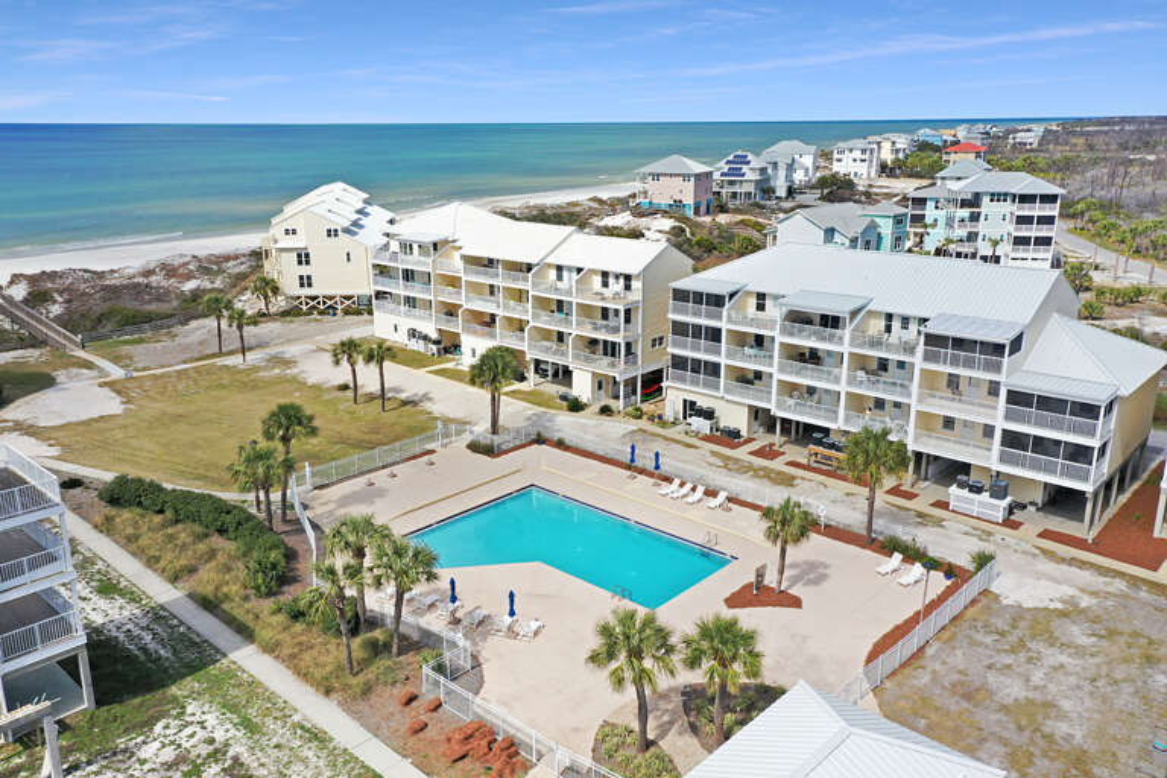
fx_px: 908
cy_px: 389
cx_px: 584
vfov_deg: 46.4
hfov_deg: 65.5
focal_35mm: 28
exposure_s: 1/500
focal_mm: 10.26
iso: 100
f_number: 6.3
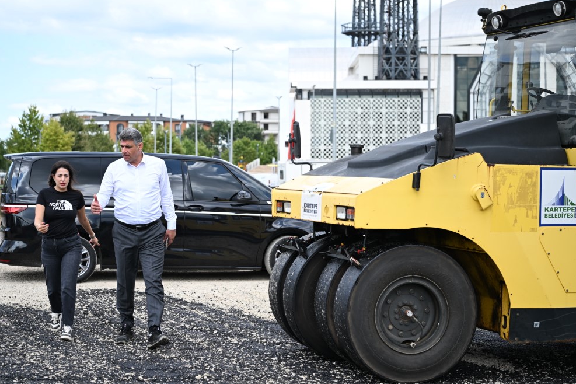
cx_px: 247
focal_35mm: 63
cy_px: 189
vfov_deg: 21.6
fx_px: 1008
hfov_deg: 31.8
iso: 400
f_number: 2.8
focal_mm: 54
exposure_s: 1/2500
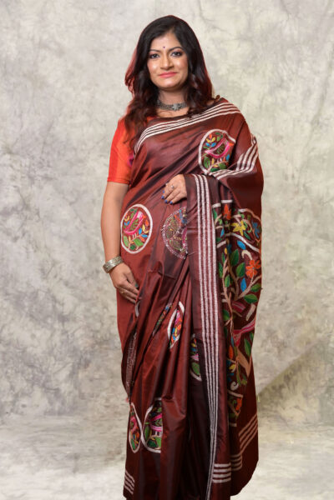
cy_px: 250
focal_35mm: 50
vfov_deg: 39.6
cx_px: 167
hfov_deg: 27.0
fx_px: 696
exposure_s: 1/400
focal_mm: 50
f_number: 2.2
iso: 500
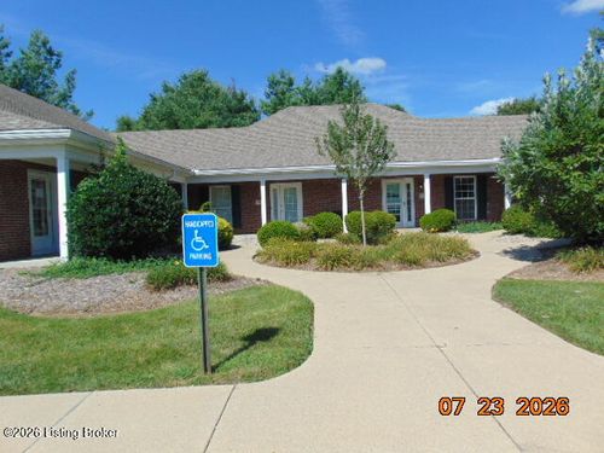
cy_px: 226
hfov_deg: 69.4
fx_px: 436
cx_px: 302
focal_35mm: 25
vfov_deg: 54.9
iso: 80
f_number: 7.7
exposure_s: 1/250
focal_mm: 4.5
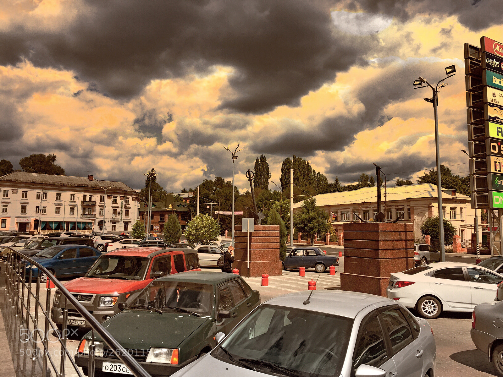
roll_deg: -0.7
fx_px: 421
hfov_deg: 61.7
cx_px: 252
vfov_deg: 48.2
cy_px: 188
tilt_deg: +5.6
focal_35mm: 29
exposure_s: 1/2825
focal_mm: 4.15
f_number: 2.2
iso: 32
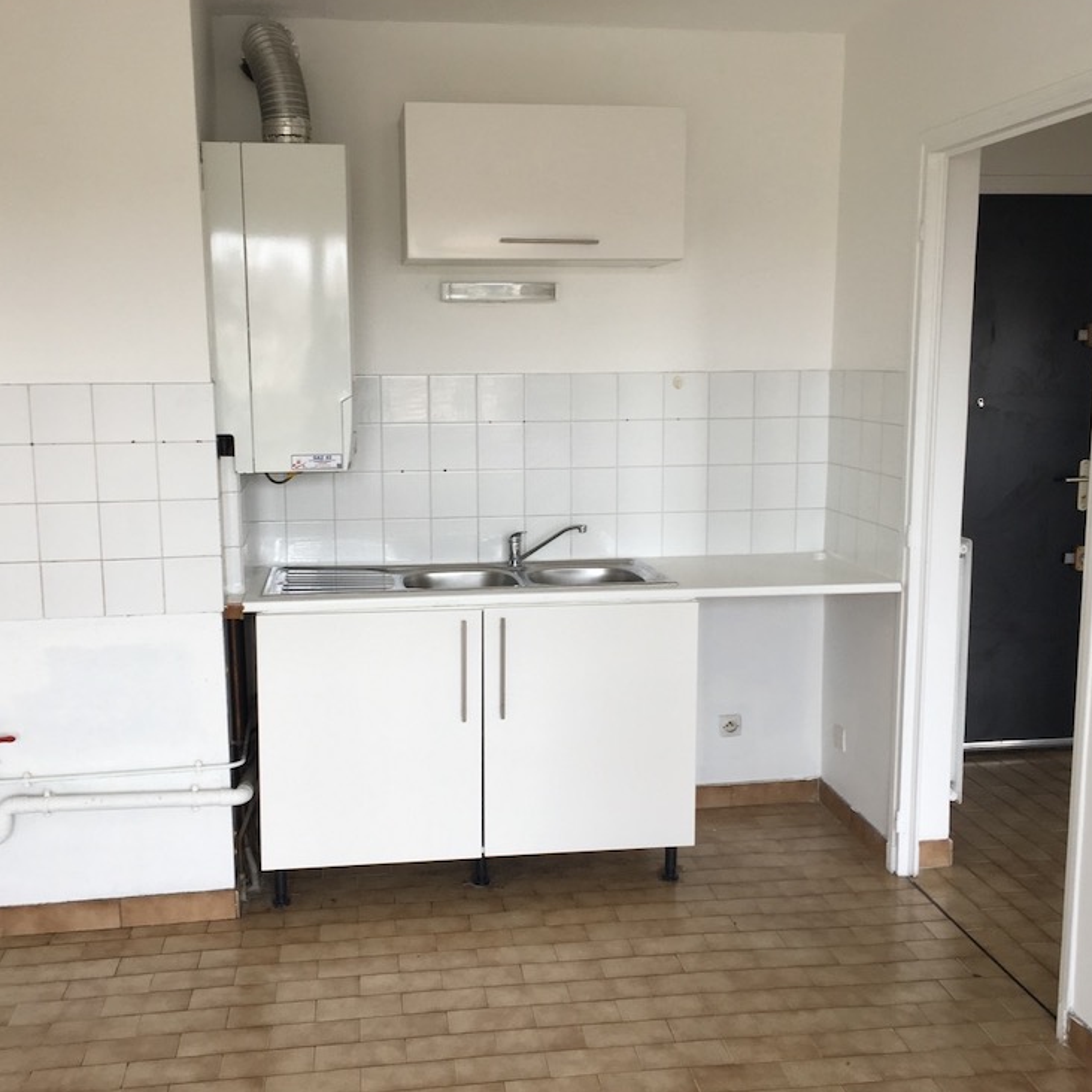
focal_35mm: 35
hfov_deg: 47.2
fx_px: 1249
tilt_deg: -9.1
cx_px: 519
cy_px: 543
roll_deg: +0.1
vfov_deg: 47.2
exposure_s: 1/100
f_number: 2.2
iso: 32
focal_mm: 4.15
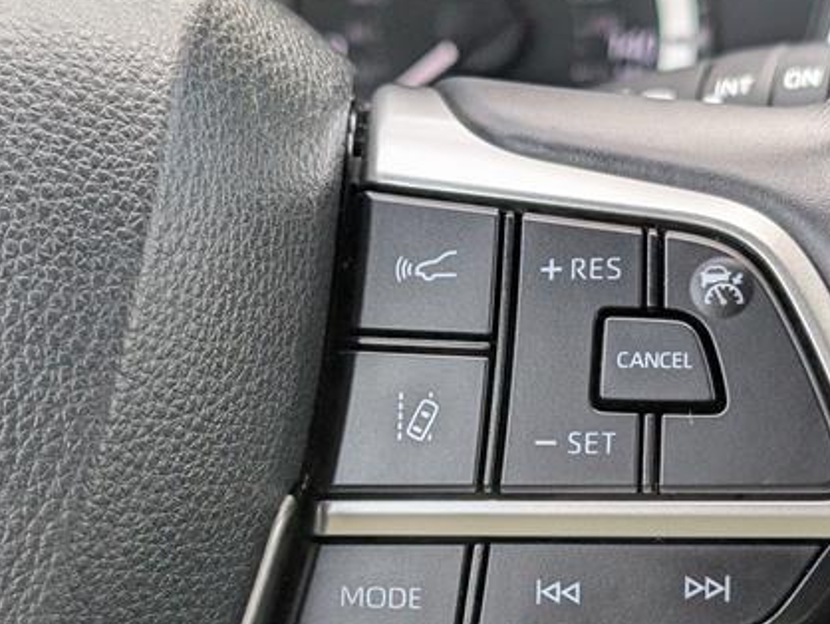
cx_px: 488
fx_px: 1799
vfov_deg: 19.6
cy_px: 431
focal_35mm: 75
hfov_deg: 25.9
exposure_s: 1/256
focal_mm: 6.9
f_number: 1.68
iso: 35
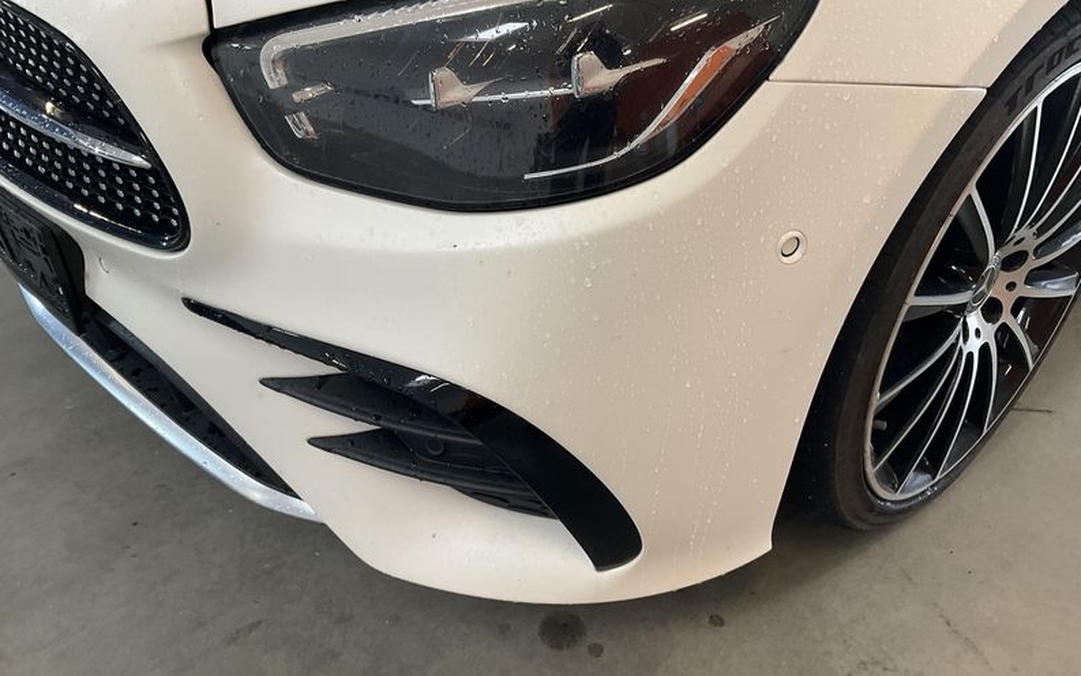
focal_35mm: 31
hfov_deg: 61.2
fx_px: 913
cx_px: 540
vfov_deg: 40.6
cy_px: 301
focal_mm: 3
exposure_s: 1/50
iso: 40
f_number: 1.8
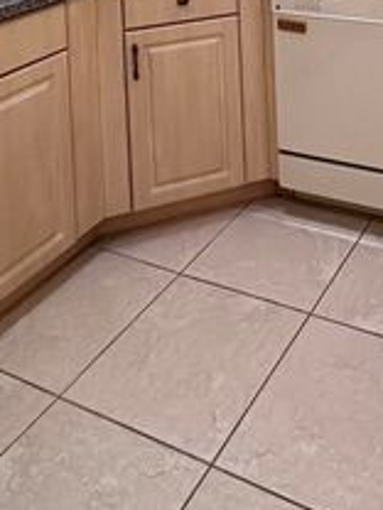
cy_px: -178
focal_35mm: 45
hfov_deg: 30.5
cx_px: 358
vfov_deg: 31.0
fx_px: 664
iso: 250
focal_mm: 2.22
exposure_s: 1/120
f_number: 2.2
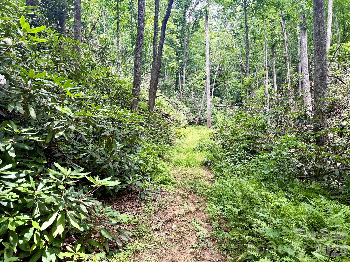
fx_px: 243
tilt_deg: -0.7
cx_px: 175
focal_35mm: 24
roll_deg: +2.9
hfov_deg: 71.6
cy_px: 131
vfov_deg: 56.8
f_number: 1.78
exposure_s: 1/156
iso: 64
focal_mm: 6.76
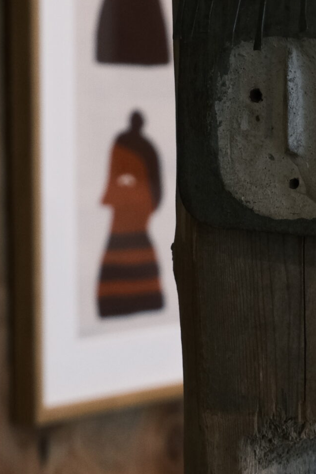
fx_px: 2384
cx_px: 328
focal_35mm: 181
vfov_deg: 11.3
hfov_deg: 7.5
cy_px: 408
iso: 2000
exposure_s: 1/140
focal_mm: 45
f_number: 5.6
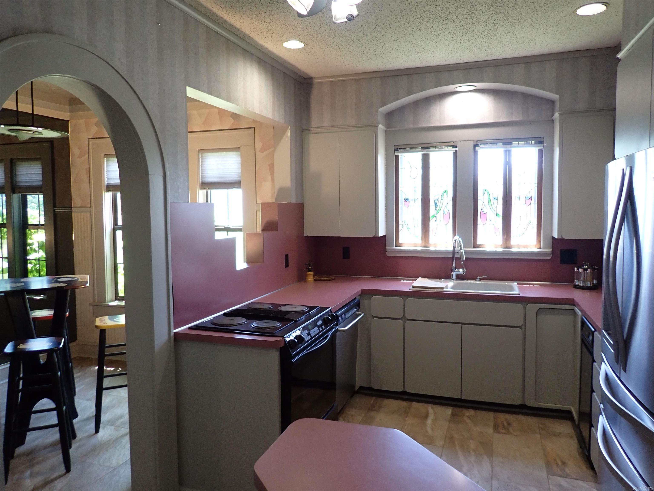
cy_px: 246
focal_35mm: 25
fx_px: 472
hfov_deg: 69.4
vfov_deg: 54.9
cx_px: 327
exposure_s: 1/60
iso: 200
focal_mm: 4.5
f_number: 2
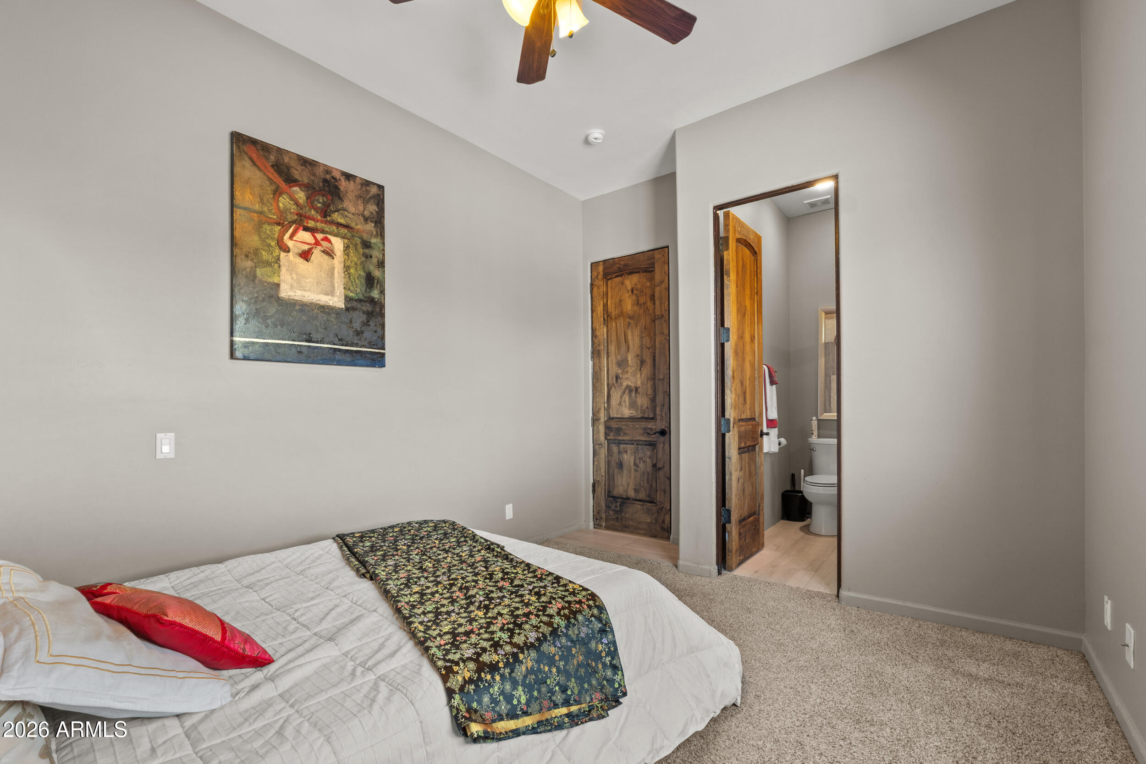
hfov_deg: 100.4
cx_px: 573
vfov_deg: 77.3
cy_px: 382
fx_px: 477
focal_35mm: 15
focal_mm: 10
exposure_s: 1
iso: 250
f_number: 9
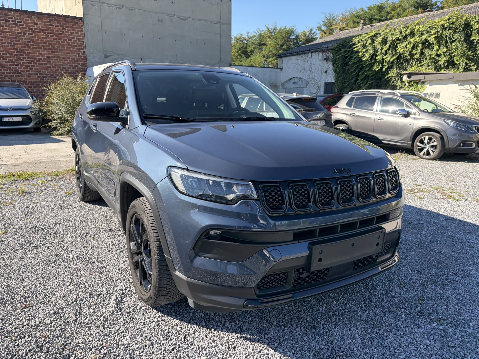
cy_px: 180
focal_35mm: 26
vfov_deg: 53.1
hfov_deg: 67.3
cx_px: 240
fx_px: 360
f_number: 1.6
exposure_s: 1/1099
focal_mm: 5.96
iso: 50
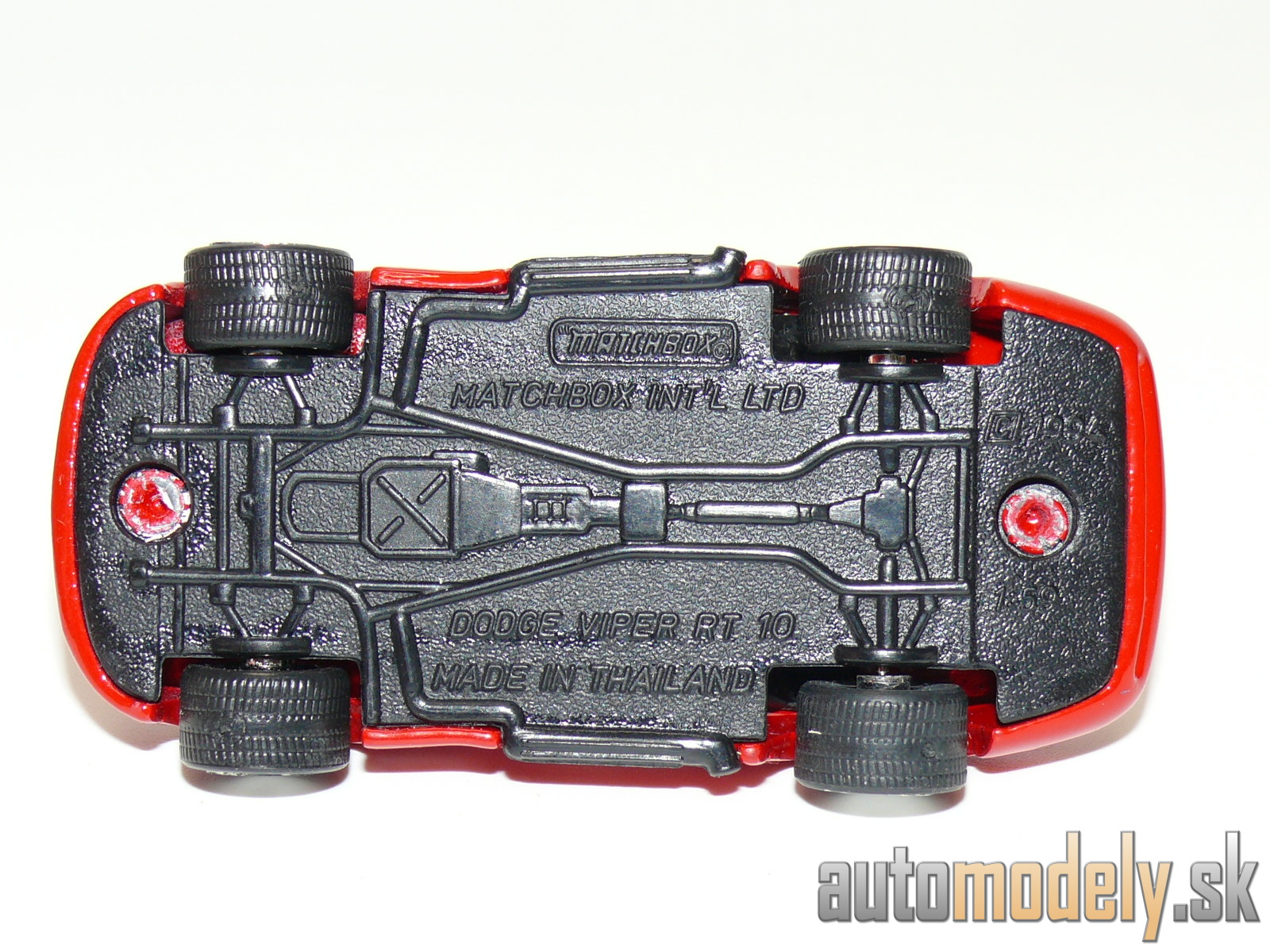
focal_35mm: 102
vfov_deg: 14.5
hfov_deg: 19.3
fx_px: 3742
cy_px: 476
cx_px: 635
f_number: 4
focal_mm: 13.3
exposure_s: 1/30
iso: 100
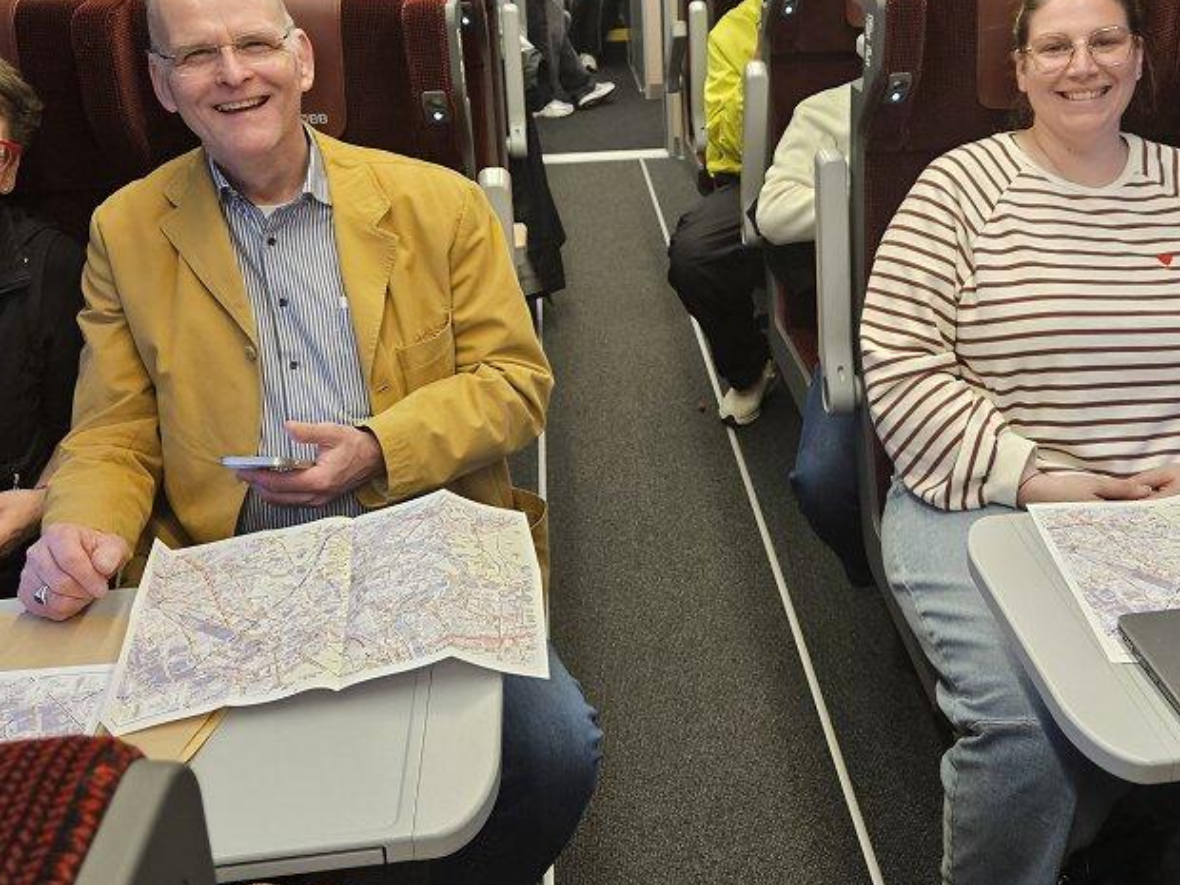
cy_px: 255
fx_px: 1295
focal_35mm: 38
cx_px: 700
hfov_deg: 48.7
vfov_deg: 37.1
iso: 250
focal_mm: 5.4
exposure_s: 1/48.3
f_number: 1.8
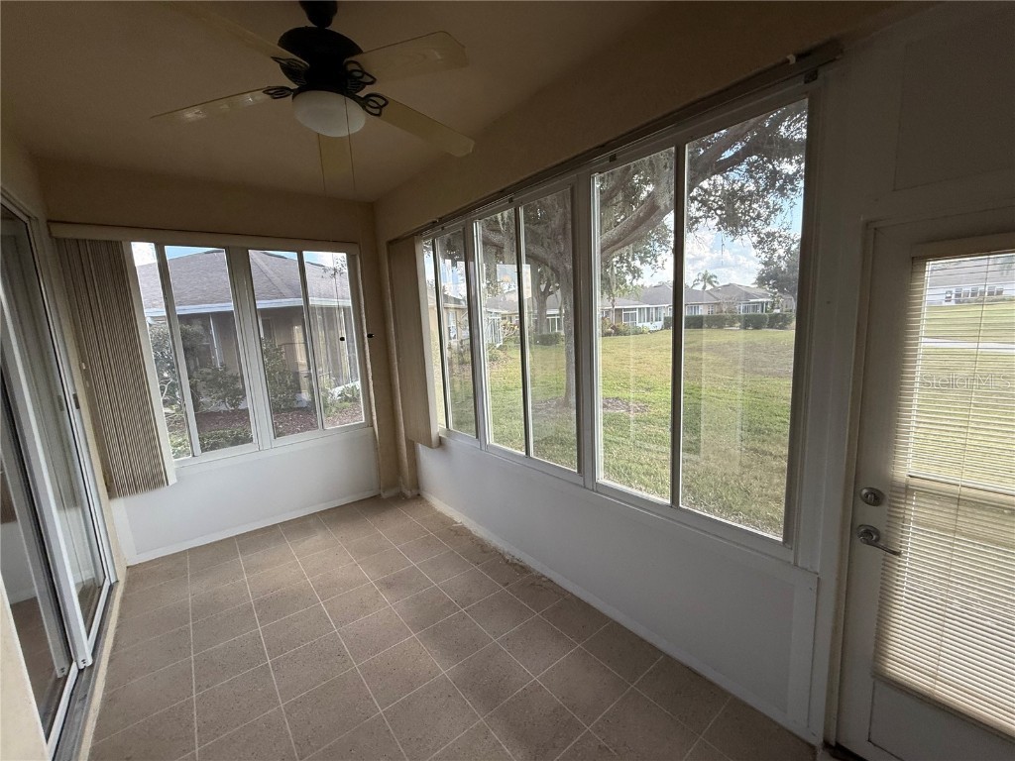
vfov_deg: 85.7
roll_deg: +3.5
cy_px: 380
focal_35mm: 14
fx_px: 411
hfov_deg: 102.1
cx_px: 508
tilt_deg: -8.7
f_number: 2.2
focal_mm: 2.22
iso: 125
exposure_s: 1/99
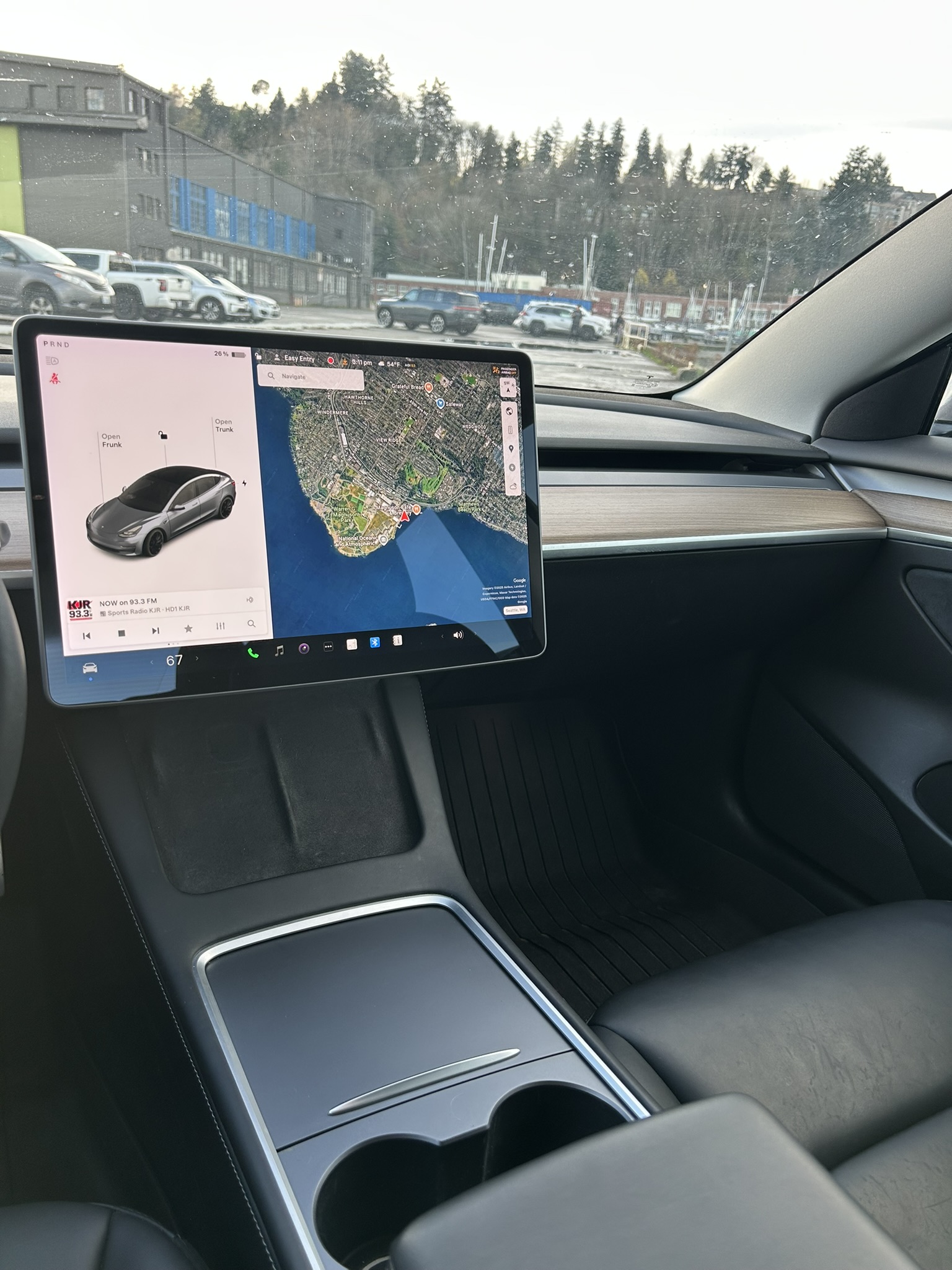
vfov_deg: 67.3
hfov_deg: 53.1
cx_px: 476
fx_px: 953
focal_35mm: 26
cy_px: 635
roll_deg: -4.3
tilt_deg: -19.1
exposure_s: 1/121
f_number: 1.5
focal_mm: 5.7
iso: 40
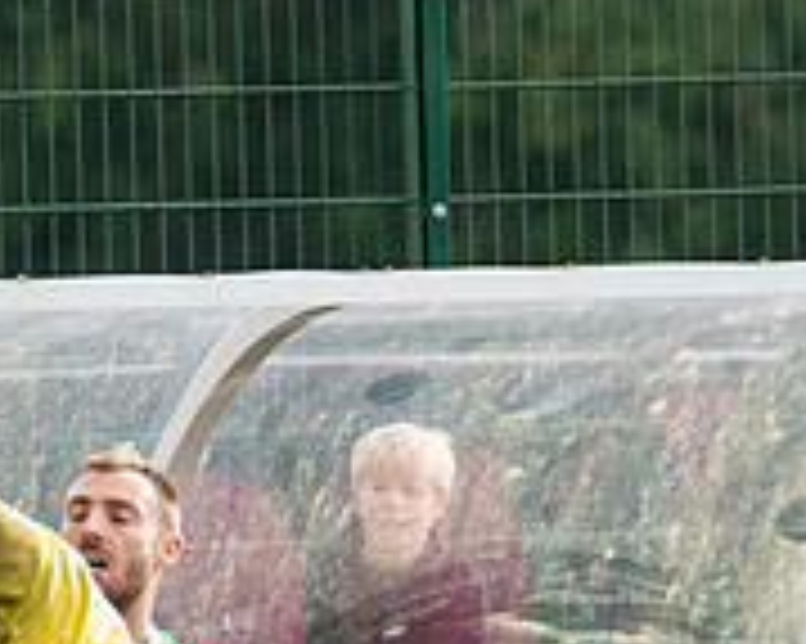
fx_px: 43463
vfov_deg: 0.8
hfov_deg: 1.1
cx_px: 308
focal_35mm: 1823
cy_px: 664
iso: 400
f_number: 4
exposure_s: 1/640
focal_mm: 290
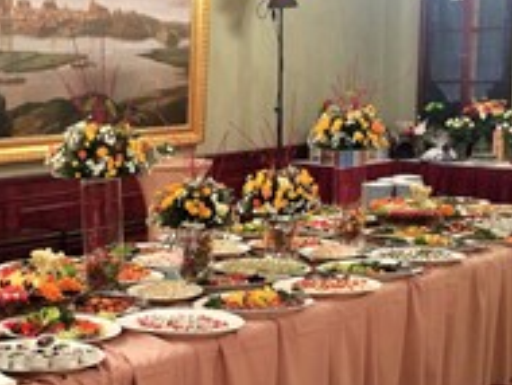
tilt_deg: -10.2
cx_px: 172
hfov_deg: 31.4
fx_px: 903
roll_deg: +2.1
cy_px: 242
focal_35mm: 61
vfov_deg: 24.0
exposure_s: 1/33
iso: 250
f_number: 2.2
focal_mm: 4.15
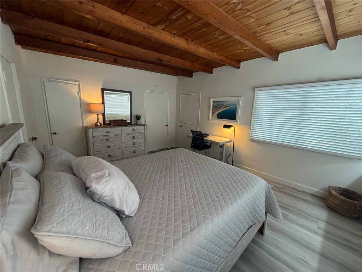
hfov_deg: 102.1
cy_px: 136
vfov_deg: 85.7
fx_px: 146
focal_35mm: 14
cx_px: 181
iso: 200
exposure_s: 1/120
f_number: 2.2
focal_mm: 2.22
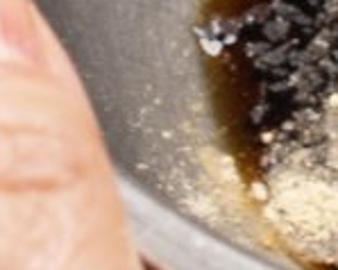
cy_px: -489
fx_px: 3929
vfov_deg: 3.8
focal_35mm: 393
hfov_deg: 4.6
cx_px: 1157
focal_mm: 52
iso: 1600
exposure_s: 1/1600
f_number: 9
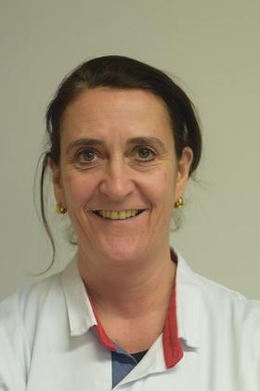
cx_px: 130
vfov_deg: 27.0
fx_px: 812
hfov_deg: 18.2
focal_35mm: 75
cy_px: 196
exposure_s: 1/60
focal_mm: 50
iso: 450
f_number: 2.8
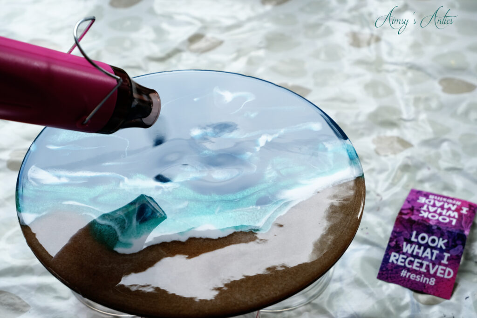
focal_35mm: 68
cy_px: 159
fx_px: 901
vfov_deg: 20.0
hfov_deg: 29.7
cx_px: 238
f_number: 5.6
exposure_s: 1/170
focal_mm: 45
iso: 640
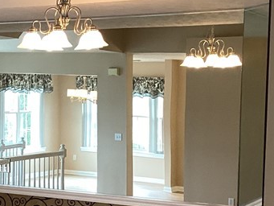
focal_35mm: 93
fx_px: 736
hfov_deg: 20.4
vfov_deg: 15.9
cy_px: 144
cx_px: -3
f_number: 2.4
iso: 80
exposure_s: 1/50
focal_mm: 3.3
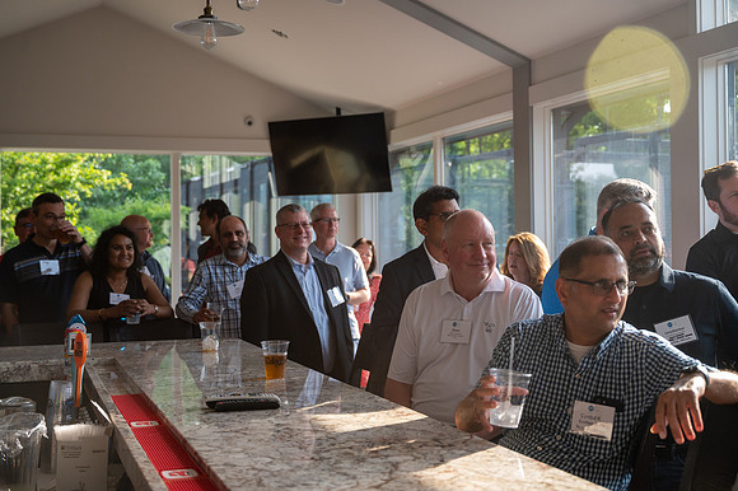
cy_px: 246
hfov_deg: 43.6
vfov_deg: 29.8
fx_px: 922
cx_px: 369
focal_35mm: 45
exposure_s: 1/500
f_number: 4
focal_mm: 45
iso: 640
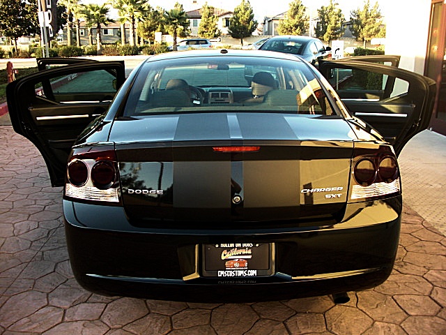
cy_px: 168
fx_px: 464
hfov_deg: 51.4
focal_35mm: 36
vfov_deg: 39.7
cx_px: 223
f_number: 2.8
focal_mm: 6.3
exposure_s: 1/125
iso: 100
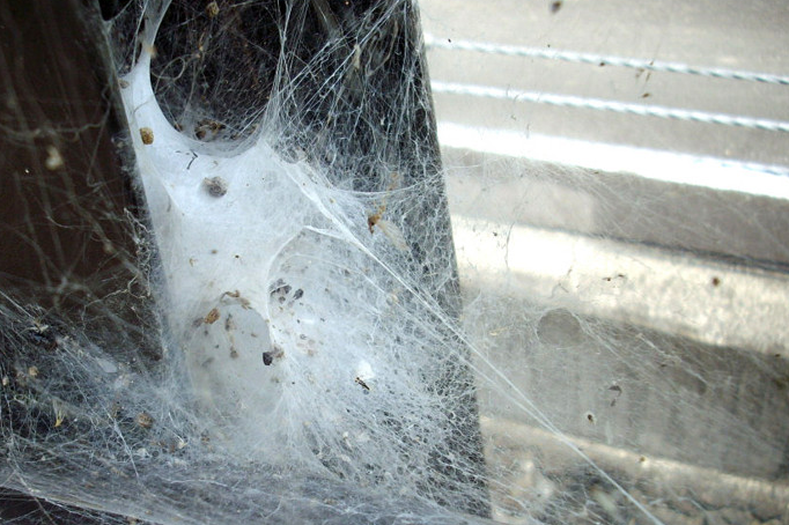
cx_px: 312
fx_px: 1051
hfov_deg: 40.9
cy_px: 315
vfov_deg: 28.0
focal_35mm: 48
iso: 80
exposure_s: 1/500
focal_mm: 6.2
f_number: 2.8
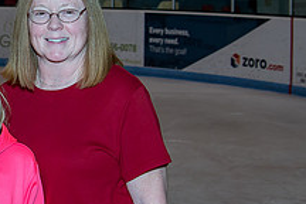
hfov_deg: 15.5
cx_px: -60
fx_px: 1079
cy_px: 33
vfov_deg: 10.8
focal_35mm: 127
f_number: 4.5
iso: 200
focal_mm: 28
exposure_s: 1/200
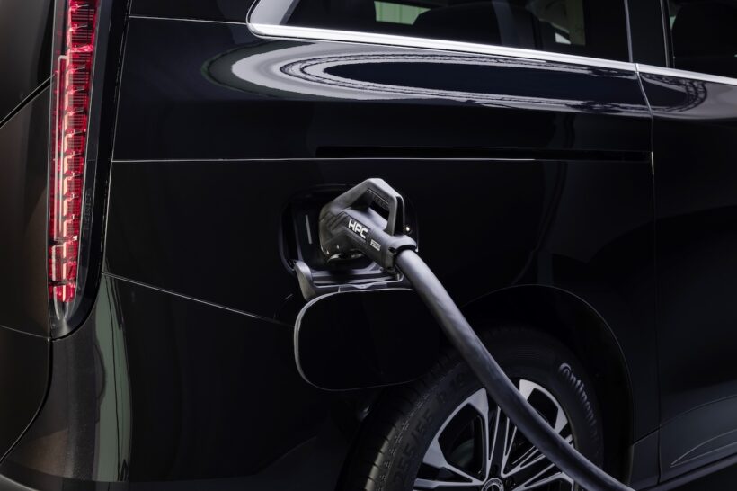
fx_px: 819
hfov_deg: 48.5
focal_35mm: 40
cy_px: 246
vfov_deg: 33.4
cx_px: 368
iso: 100
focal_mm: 40
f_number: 7.1
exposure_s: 5
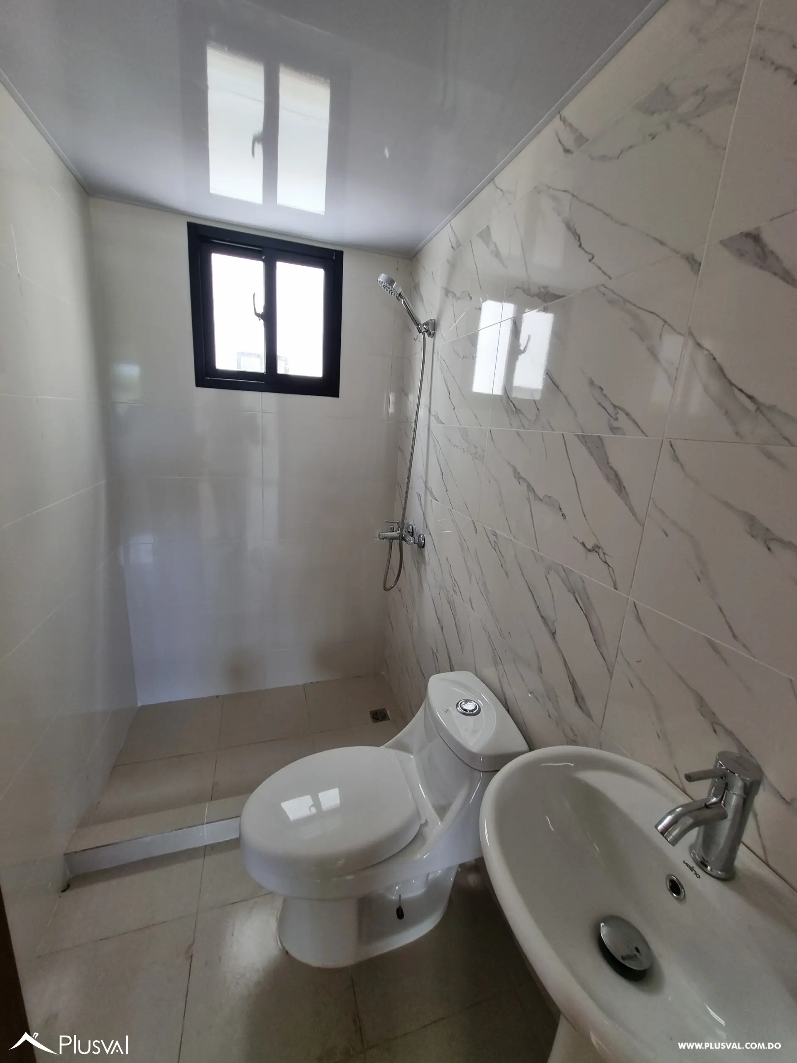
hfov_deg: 89.9
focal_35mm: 13
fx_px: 399
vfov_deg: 106.2
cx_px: 398
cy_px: 532
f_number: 2.2
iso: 64
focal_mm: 1.74
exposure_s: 1/60
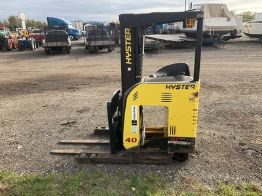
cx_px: 131
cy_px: 98
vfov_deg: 48.2
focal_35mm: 29
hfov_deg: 61.7
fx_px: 219
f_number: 1.8
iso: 25
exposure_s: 1/700
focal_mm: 3
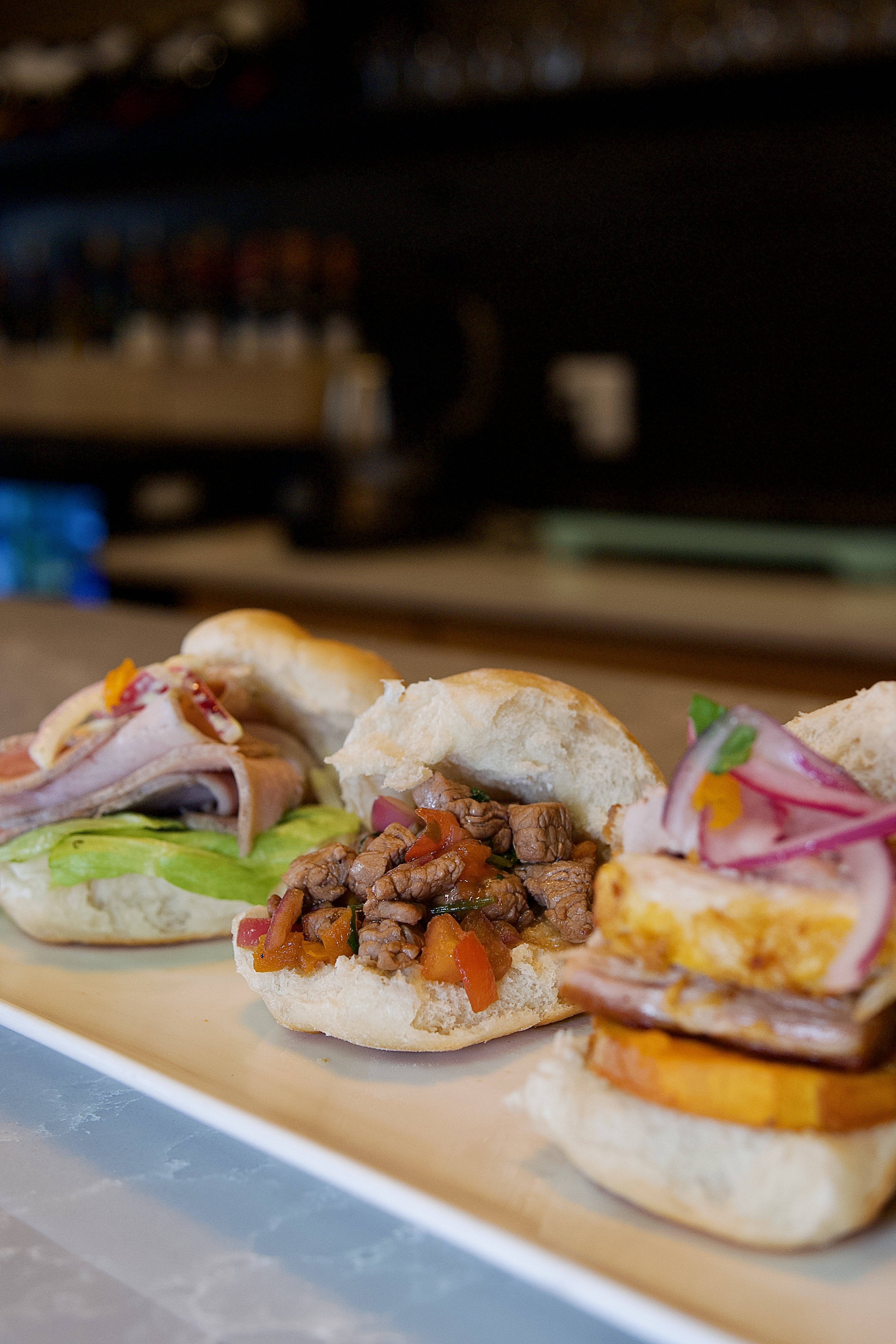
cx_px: 448
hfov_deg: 29.9
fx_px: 1680
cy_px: 672
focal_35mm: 45
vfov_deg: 43.6
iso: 800
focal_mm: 30
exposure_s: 1/160
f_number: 4
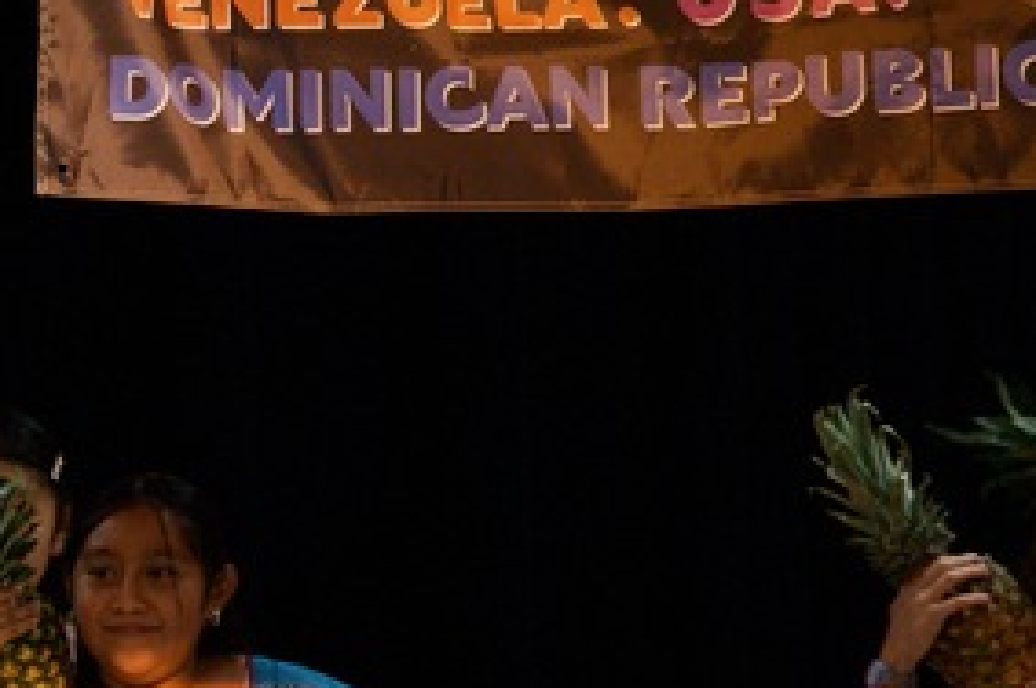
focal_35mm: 723
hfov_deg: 2.8
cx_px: -791
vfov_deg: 1.9
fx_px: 20782
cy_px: 650
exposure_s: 1/400
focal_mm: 200
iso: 2000
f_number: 2.8
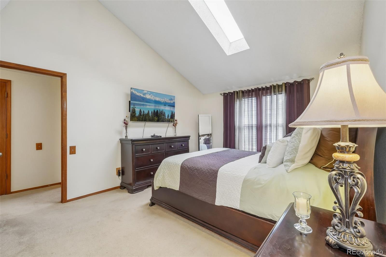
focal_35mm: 15
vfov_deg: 77.3
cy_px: 128
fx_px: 161
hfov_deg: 100.4
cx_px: 193
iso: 800
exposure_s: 1/2.5
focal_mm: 10
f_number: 8
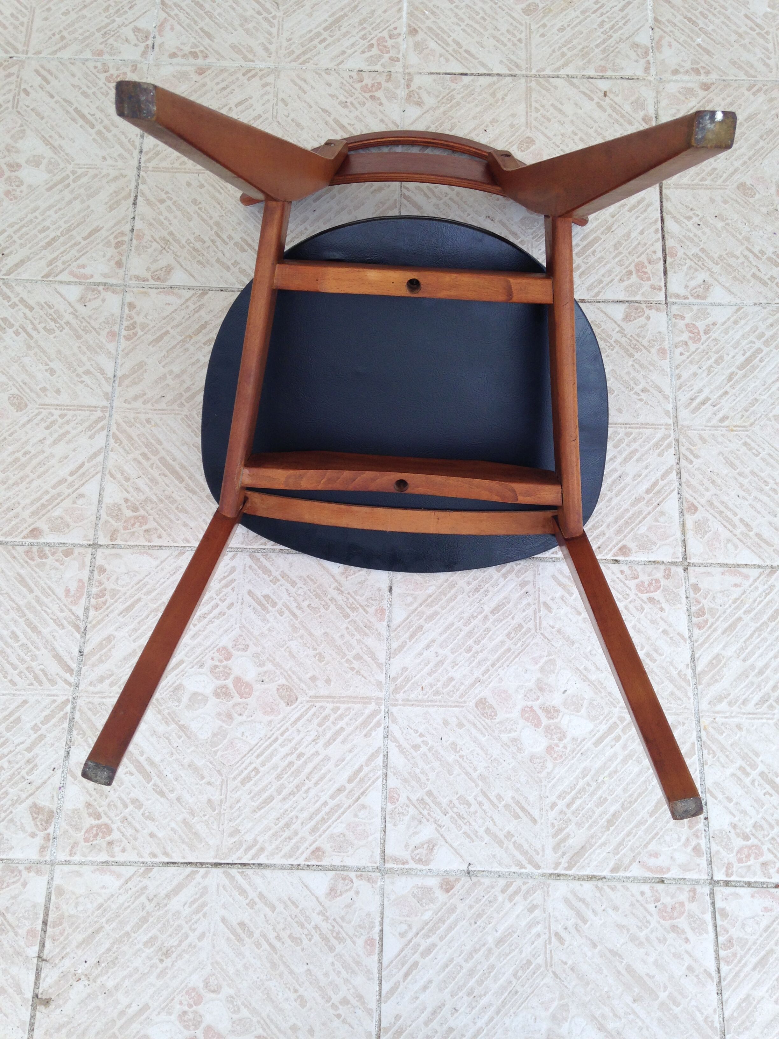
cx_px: 390
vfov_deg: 55.4
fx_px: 990
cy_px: 520
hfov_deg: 42.9
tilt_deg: -70.2
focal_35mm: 33
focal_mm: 4.12
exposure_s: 1/234
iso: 50
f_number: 2.4
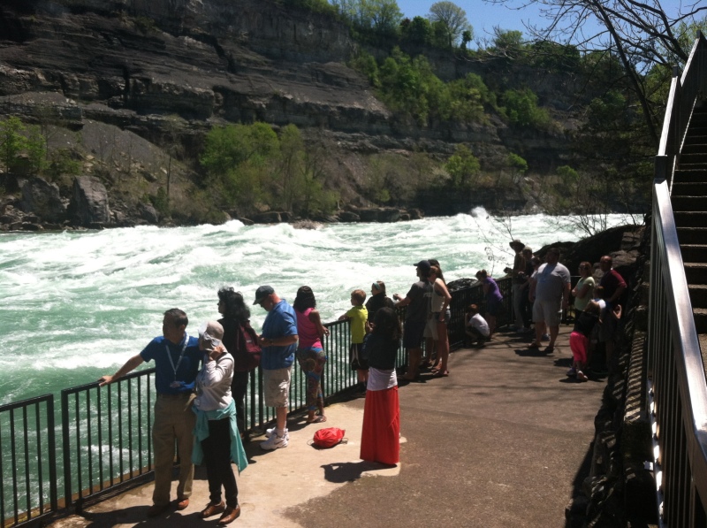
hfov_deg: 52.7
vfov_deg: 40.6
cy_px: 264
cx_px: 354
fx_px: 714
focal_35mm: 35
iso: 80
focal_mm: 3.85
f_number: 2.8
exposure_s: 1/1200
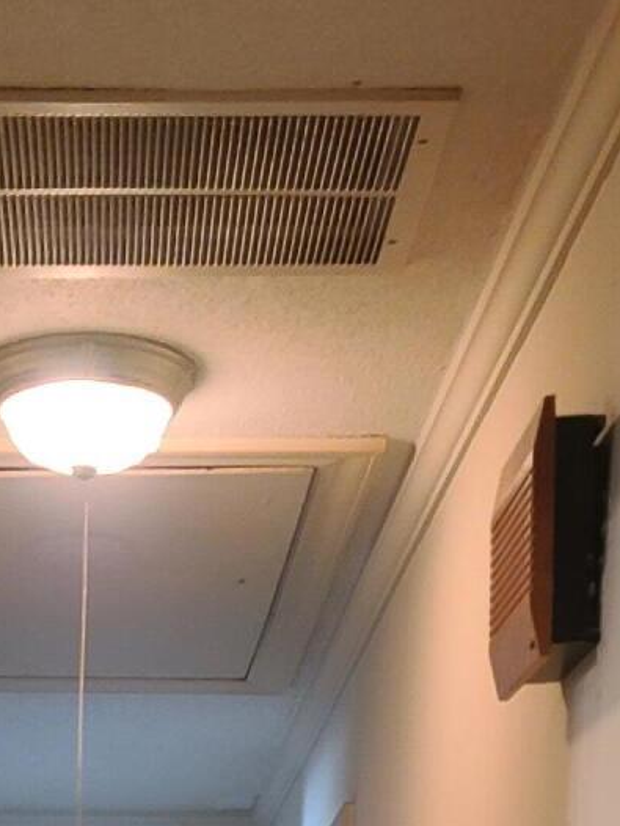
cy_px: 1520
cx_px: 66
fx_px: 2267
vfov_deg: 16.8
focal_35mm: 95
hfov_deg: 15.4
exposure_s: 1/40
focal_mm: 7
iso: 320
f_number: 1.8
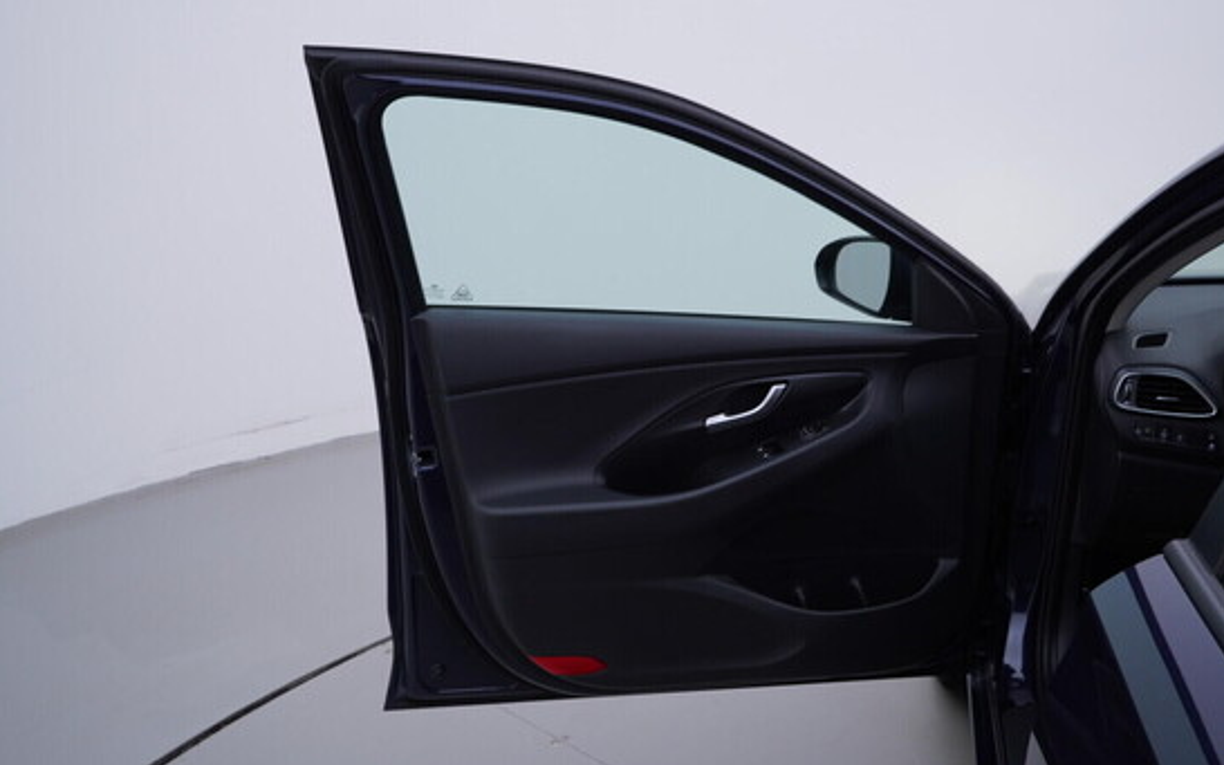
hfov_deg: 52.8
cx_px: 614
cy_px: 358
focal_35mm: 37
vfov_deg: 34.4
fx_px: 1234
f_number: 4
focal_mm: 24
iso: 125
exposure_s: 1/80
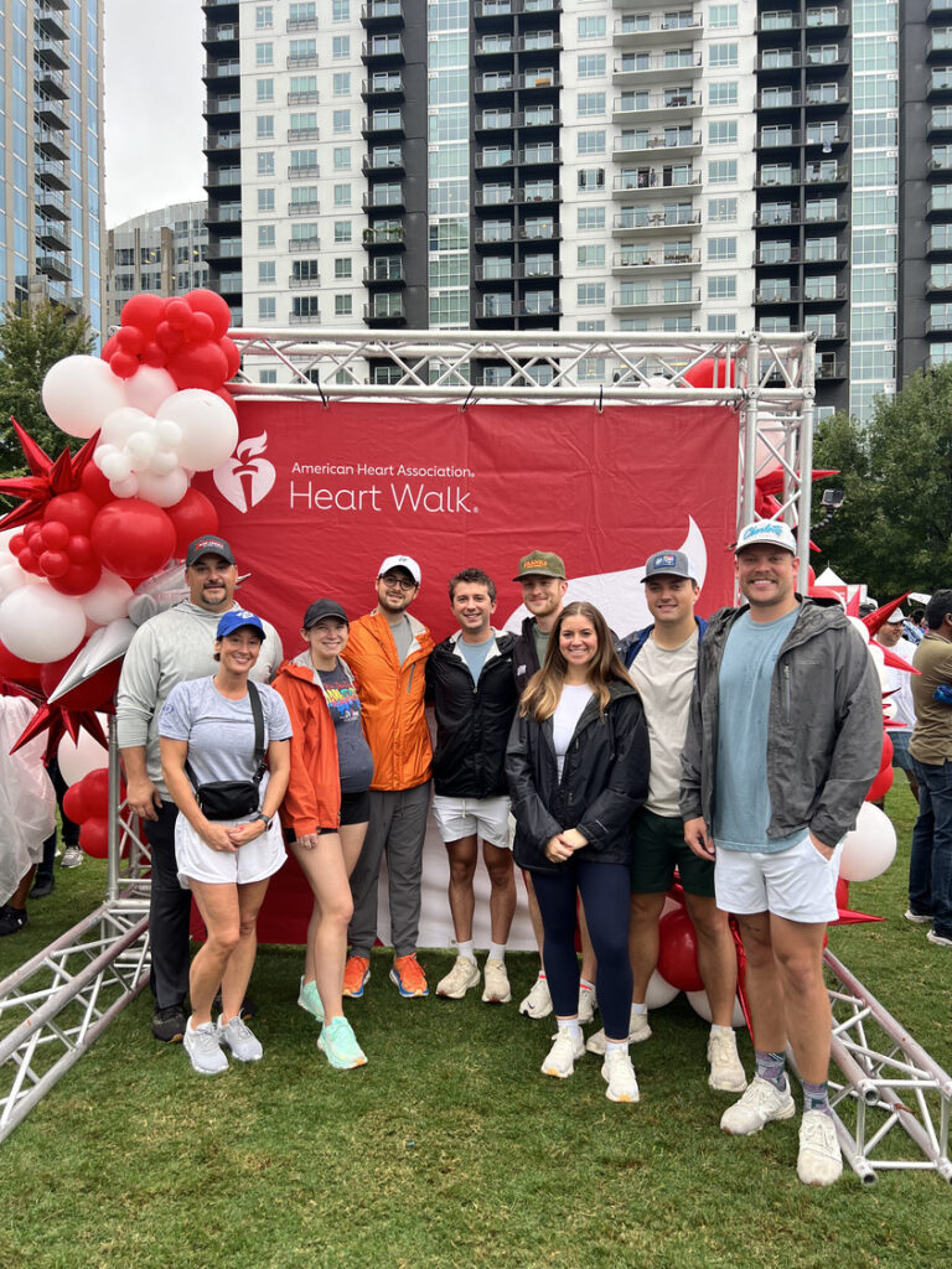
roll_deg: +0.5
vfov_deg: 67.3
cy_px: 634
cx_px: 476
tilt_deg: +1.1
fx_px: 953
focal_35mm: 26
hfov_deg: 53.1
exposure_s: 1/148
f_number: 1.5
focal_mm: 5.7
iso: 32
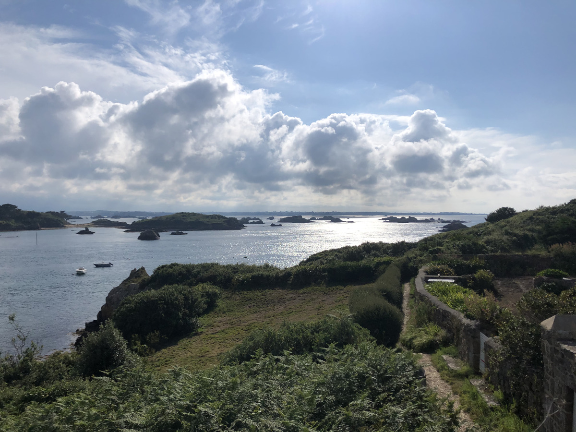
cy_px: 216
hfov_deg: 63.4
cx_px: 288
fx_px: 466
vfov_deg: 49.7
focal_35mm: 28
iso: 25
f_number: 1.8
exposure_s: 1/12195
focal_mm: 4
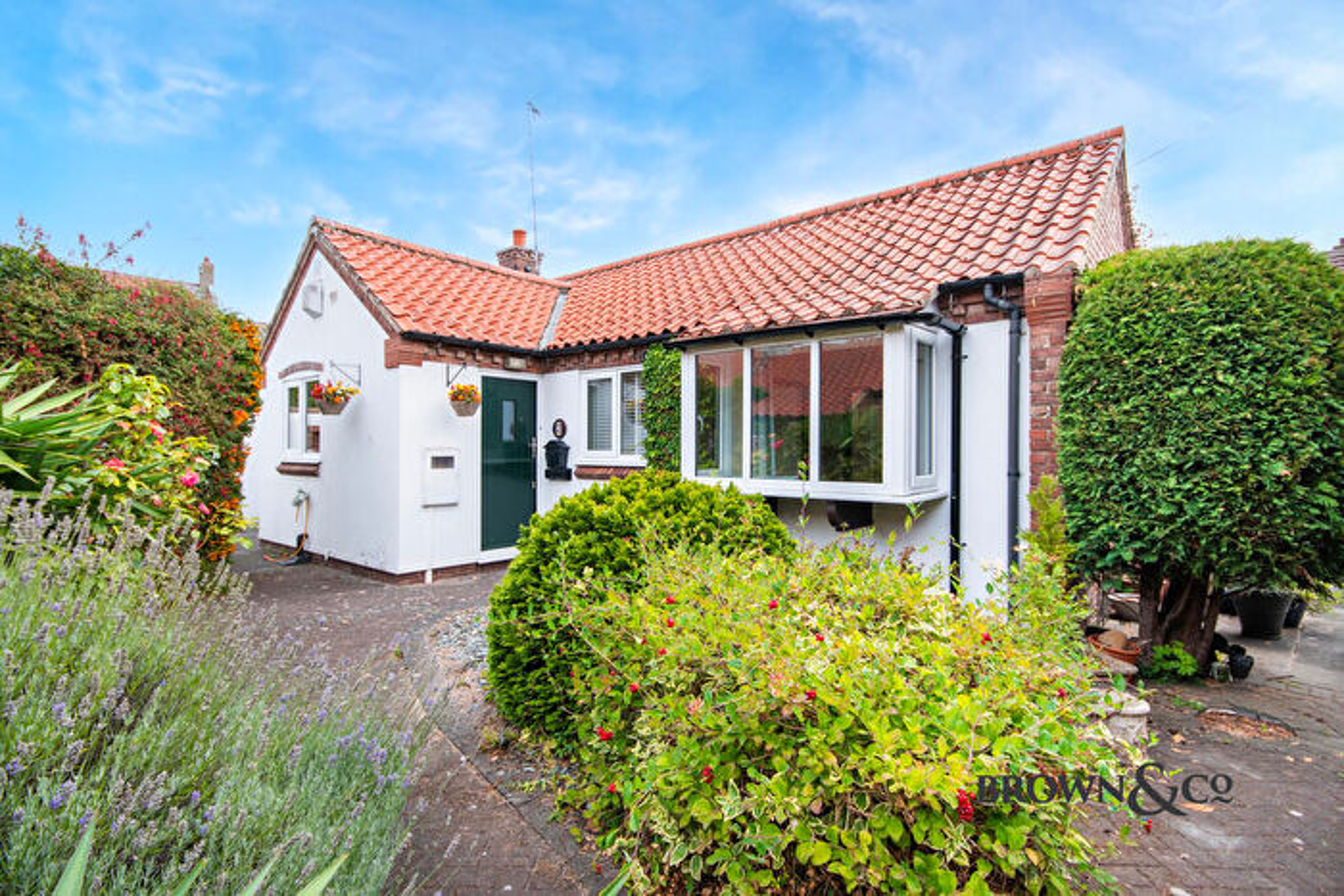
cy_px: 448
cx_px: 672
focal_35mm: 17
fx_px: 635
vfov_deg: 70.5
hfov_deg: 93.3
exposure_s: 1/80
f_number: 8
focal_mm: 11.5
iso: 100
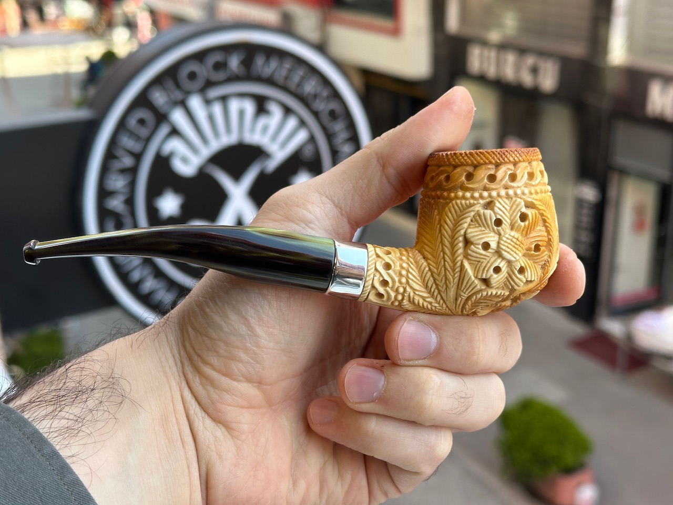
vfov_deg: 30.3
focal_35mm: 48
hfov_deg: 39.7
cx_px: 336
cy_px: 252
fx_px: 933
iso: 64
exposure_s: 1/272
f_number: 1.78
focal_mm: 6.86
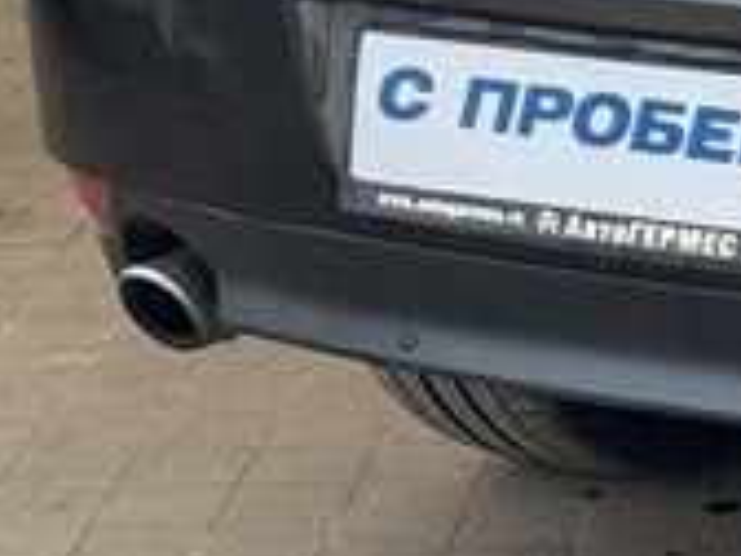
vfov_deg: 5.7
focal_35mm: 257
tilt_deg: -9.4
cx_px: 1663
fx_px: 5501
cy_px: -466
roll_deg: -0.6
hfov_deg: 7.3
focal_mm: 6.76
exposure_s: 1/553
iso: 64
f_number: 1.78
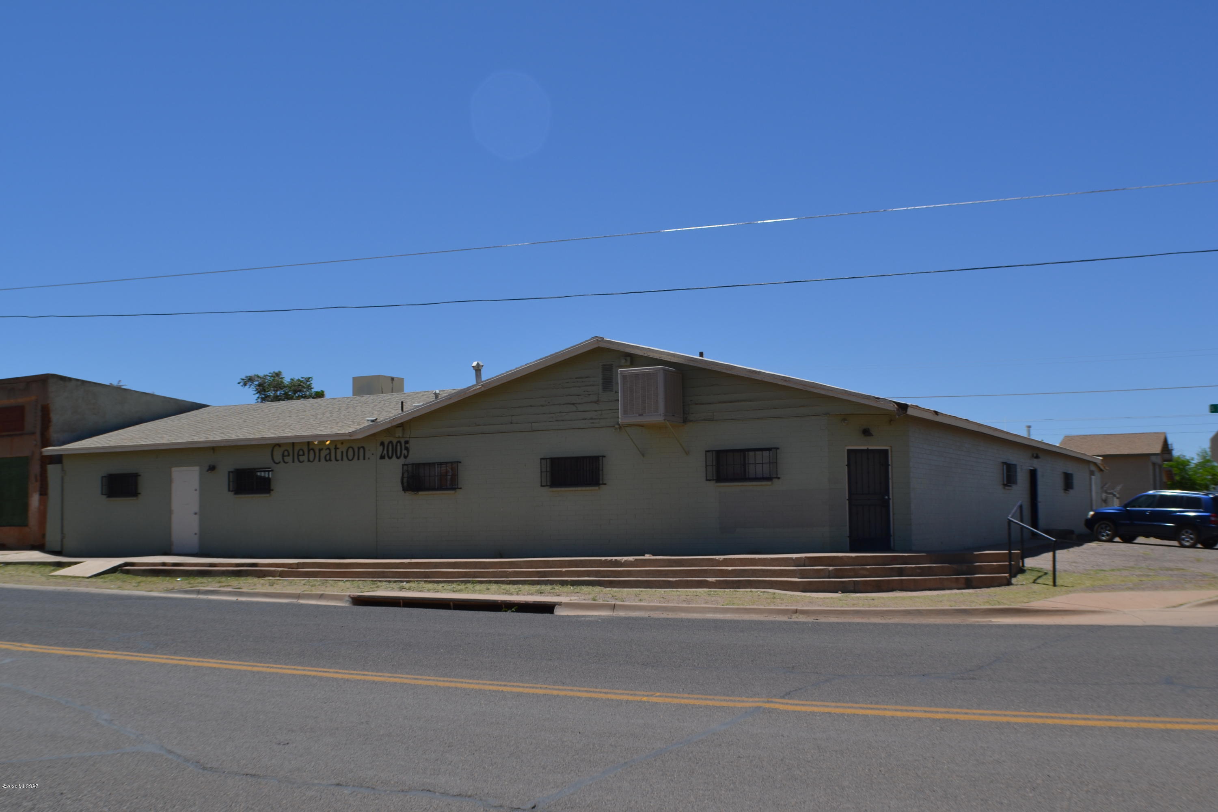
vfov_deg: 28.1
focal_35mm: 48
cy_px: 406
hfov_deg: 41.1
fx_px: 1624
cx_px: 609
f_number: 9
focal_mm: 32
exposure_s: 1/320
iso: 100
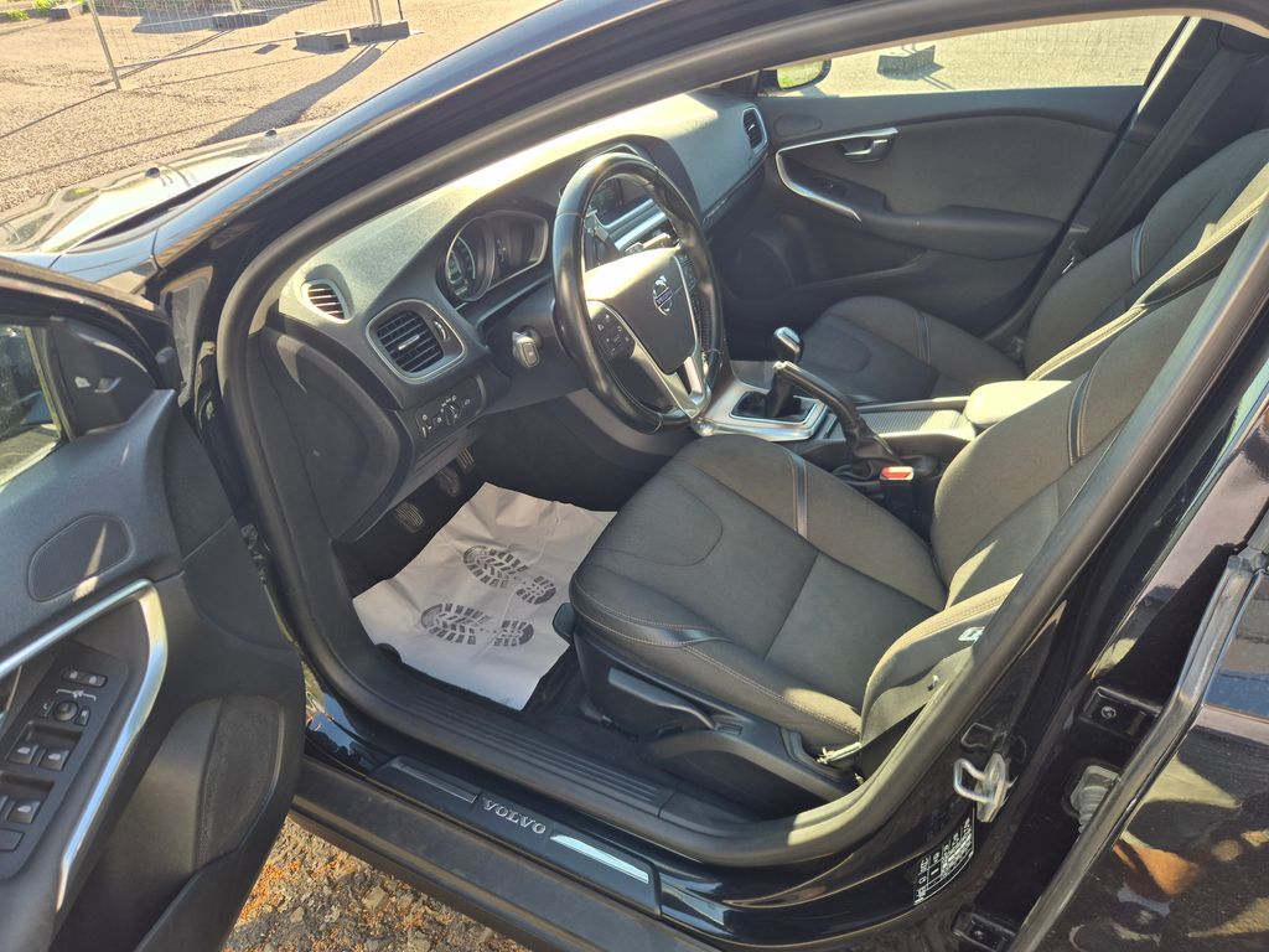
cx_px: 634
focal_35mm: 23
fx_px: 843
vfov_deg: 58.9
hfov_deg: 73.9
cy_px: 476
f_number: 1.8
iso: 25
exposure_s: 1/180
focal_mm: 5.4
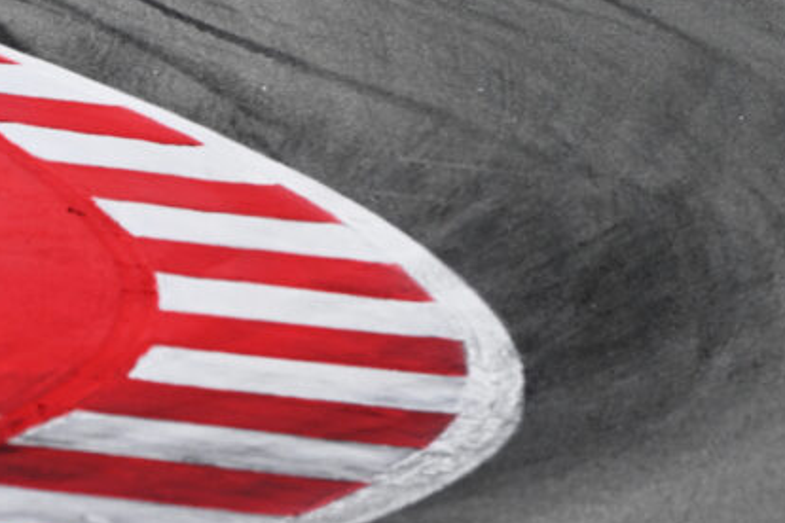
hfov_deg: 2.1
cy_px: -77
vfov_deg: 1.4
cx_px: 690
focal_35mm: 989
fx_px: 21564
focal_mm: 400
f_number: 10
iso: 400
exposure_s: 1/2000
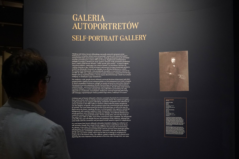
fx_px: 159
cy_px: 80
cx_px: 120
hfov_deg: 73.7
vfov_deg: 53.1
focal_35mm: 24
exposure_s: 1/80
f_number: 3.5
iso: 3200
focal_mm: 24
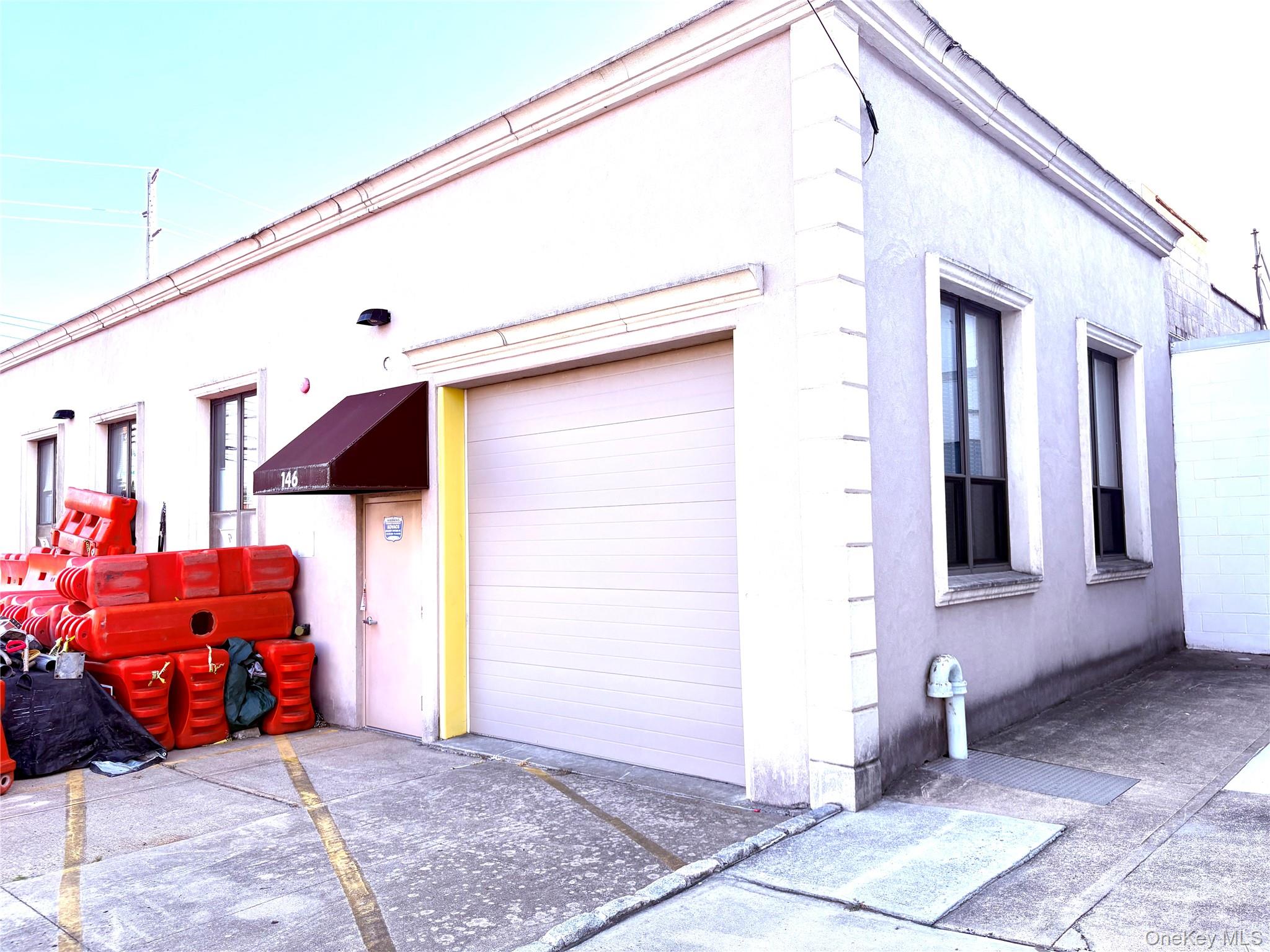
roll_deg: +0.8
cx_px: 635
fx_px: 954
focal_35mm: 26
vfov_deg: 53.1
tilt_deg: +4.1
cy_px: 476
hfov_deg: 67.3
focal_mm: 5.96
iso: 64
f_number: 1.6
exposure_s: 1/591
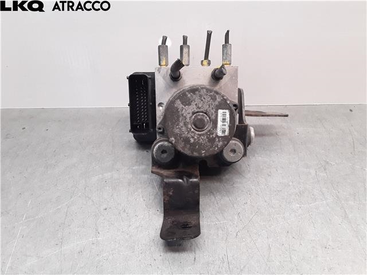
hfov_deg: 63.4
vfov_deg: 49.7
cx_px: 184
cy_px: 138
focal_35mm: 28
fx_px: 297
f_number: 1.9
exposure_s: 1/100
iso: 100
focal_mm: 2.91
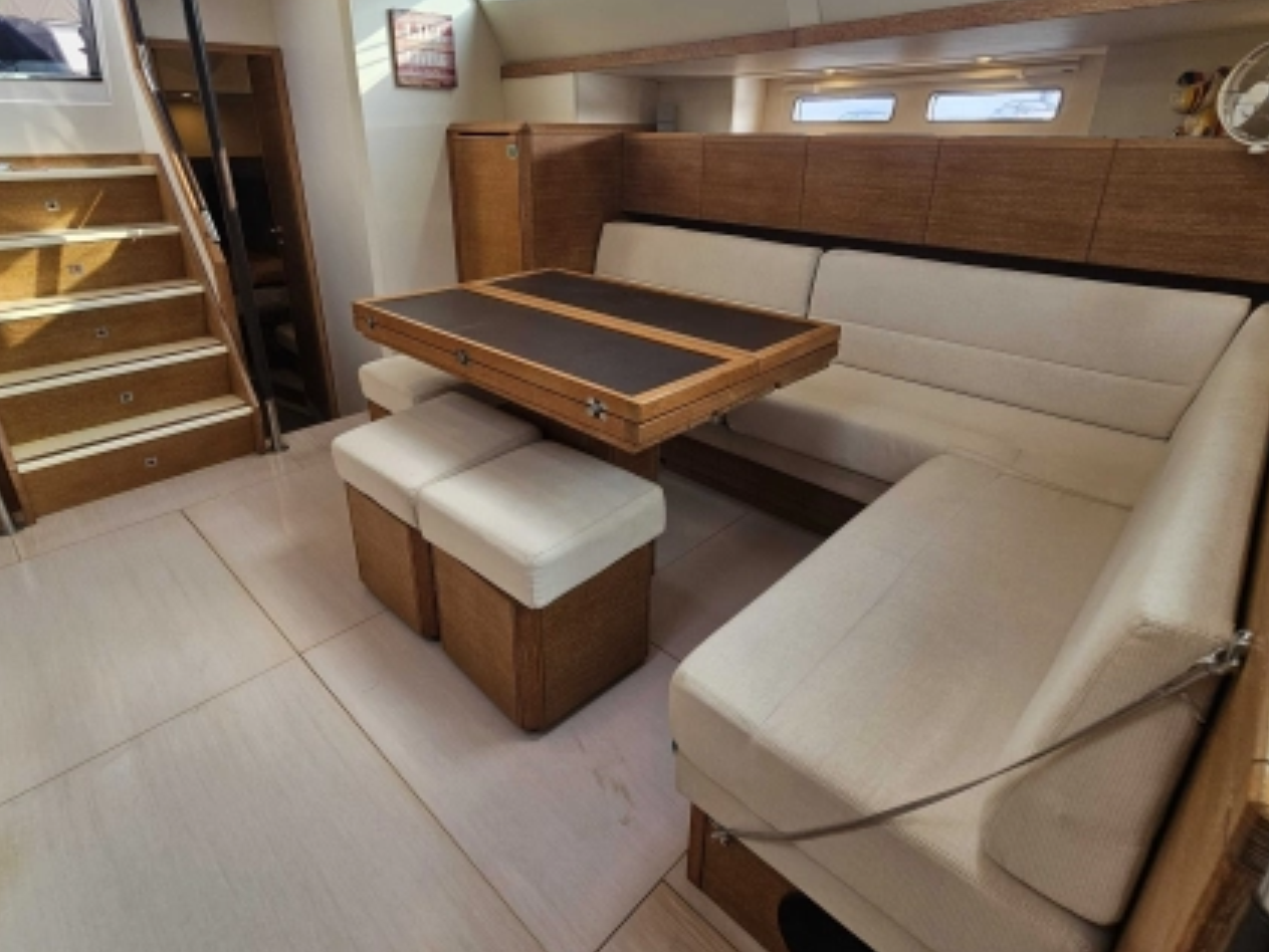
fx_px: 623
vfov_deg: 74.2
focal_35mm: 17
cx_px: 600
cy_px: 399
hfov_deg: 90.9
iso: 64
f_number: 2.2
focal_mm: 2.2
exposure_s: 1/100
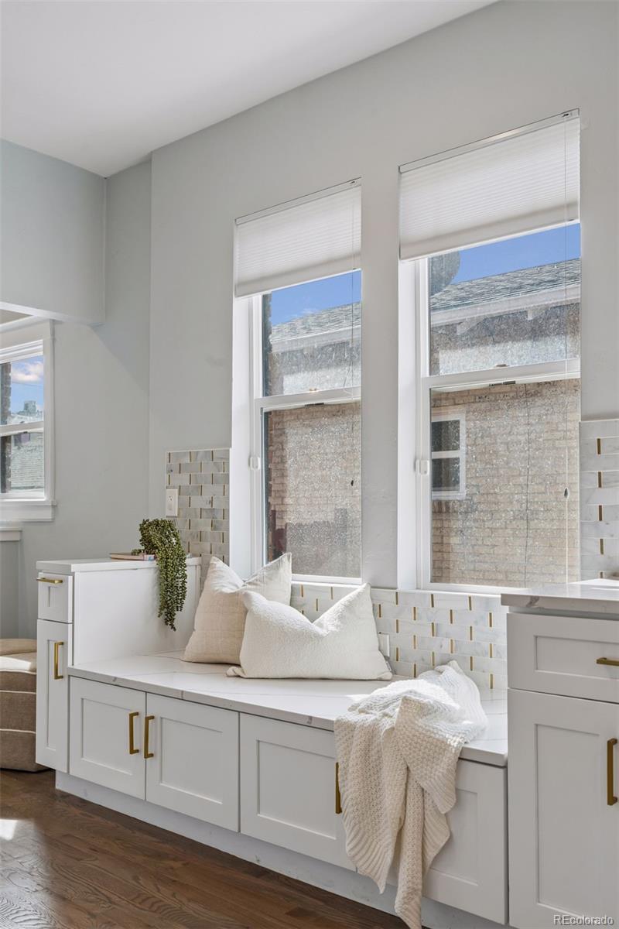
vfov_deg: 57.2
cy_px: 464
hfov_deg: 40.0
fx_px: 851
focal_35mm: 33
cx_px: 310
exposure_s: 1/80
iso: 400
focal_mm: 33
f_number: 9
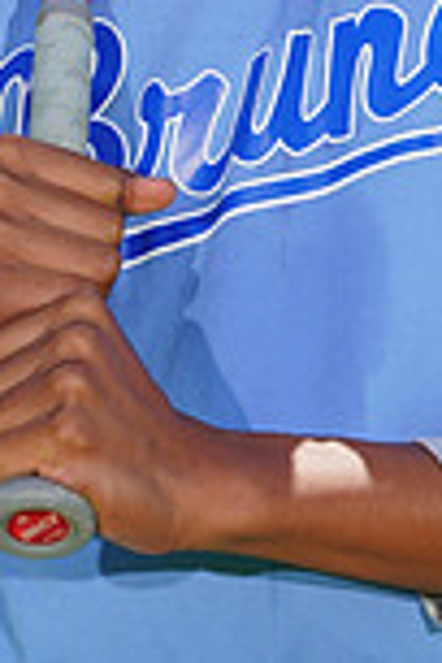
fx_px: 19078
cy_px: -243
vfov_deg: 2.0
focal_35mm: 1036
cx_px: 280
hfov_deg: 1.3
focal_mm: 274
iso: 100
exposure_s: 1/250
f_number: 8
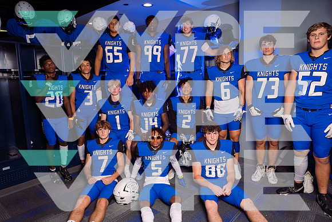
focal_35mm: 24
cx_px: 166
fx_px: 221
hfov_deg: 73.7
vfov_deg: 53.2
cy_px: 111
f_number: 8
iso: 640
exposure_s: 1/250
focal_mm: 24
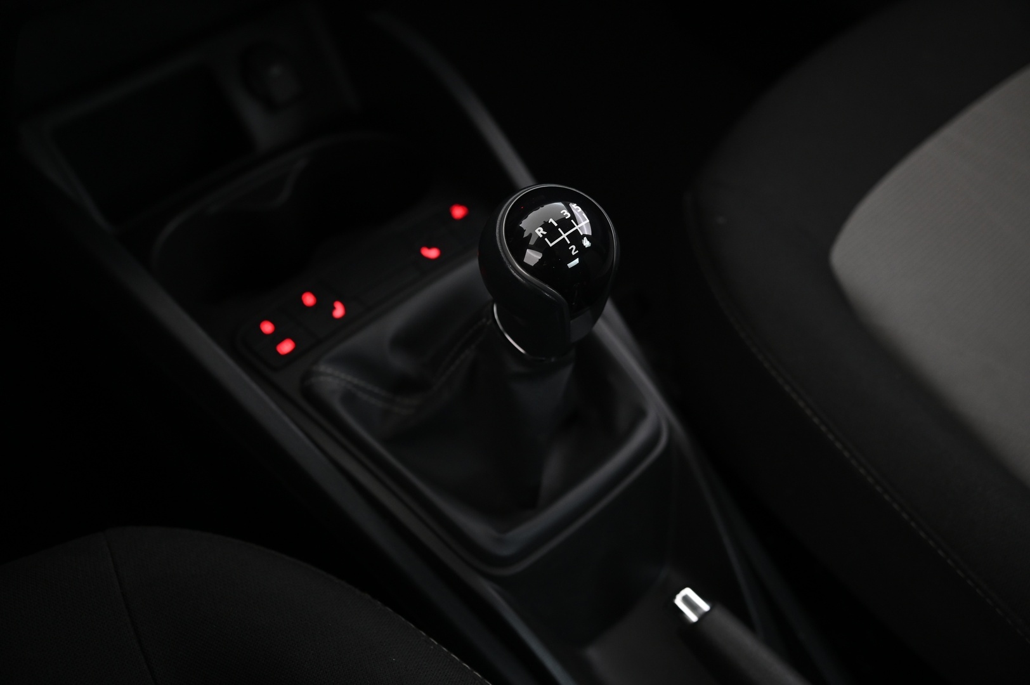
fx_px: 1086
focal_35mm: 38
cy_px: 342
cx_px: 515
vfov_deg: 35.0
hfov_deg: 50.7
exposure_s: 1/13
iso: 2000
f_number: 4
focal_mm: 38
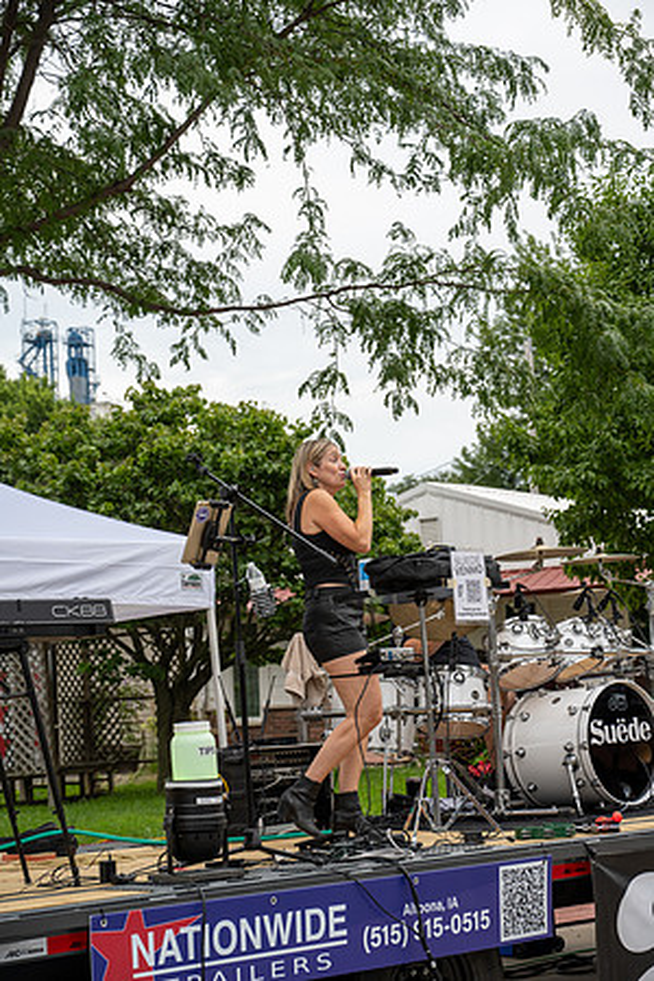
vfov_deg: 28.8
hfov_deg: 19.5
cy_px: 490
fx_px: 1907
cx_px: 327
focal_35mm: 70
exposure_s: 1/200
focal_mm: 70
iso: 320
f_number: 5
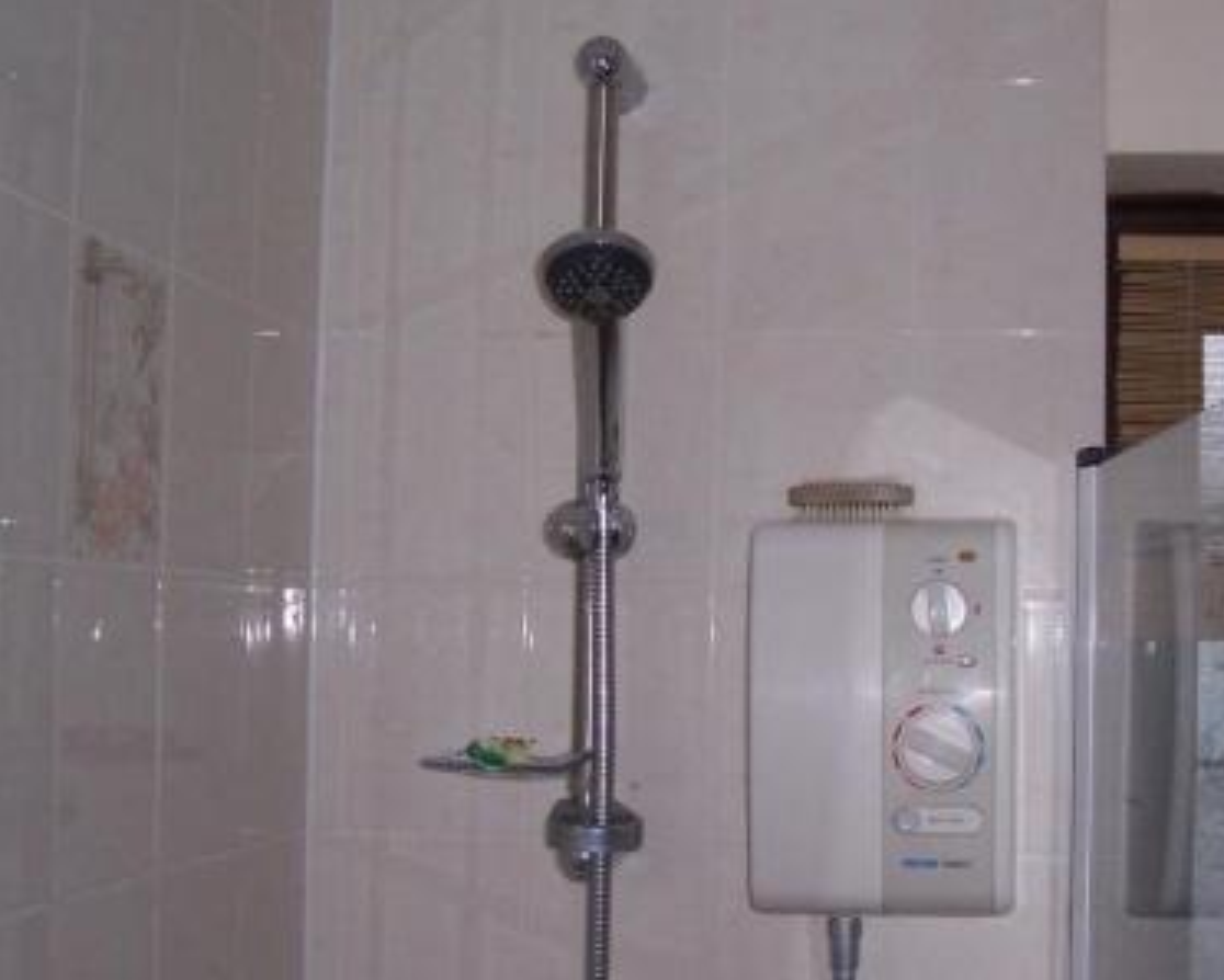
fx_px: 1885
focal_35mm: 52
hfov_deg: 35.8
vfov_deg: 29.1
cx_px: 739
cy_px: 597
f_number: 2.7
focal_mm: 5.6
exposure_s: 1/60
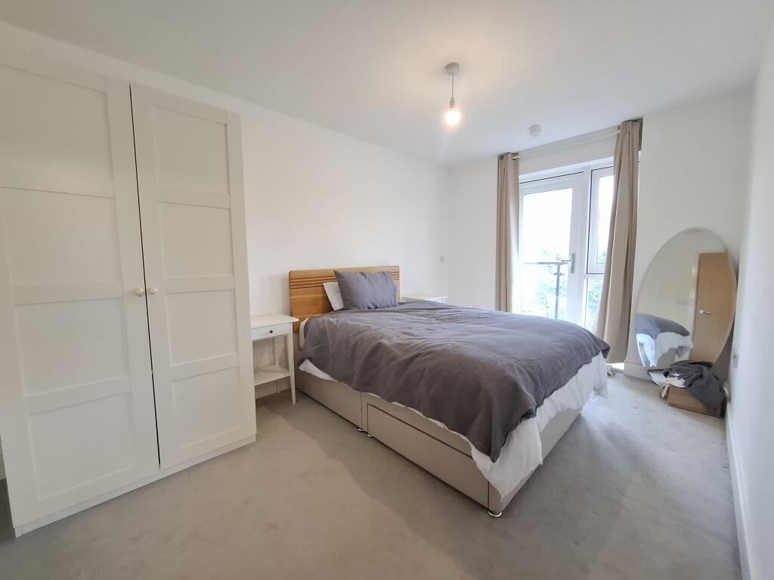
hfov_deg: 106.2
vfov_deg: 89.9
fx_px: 291
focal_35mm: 13
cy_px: 290
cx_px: 387
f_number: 2.2
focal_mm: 1.74
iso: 160
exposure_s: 1/50
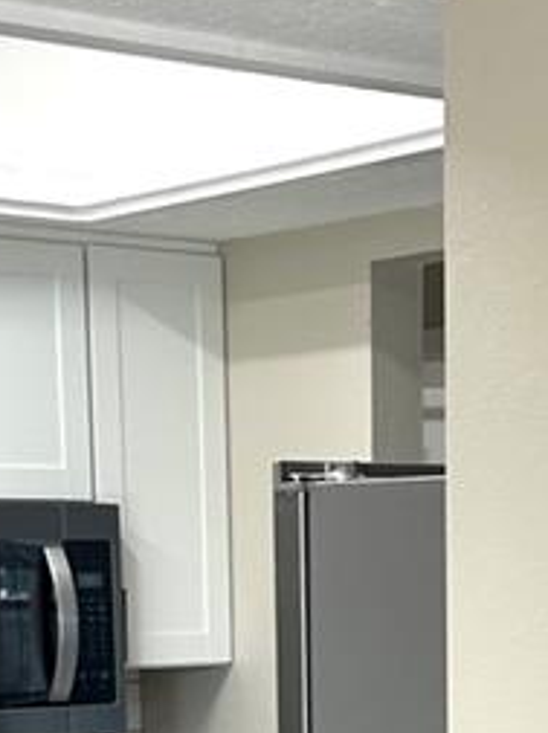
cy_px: 910
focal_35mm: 114
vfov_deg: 16.5
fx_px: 2412
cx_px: 423
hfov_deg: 12.9
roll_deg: +0.6
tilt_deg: -6.7
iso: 80
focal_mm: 6.86
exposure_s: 1/120
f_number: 1.78
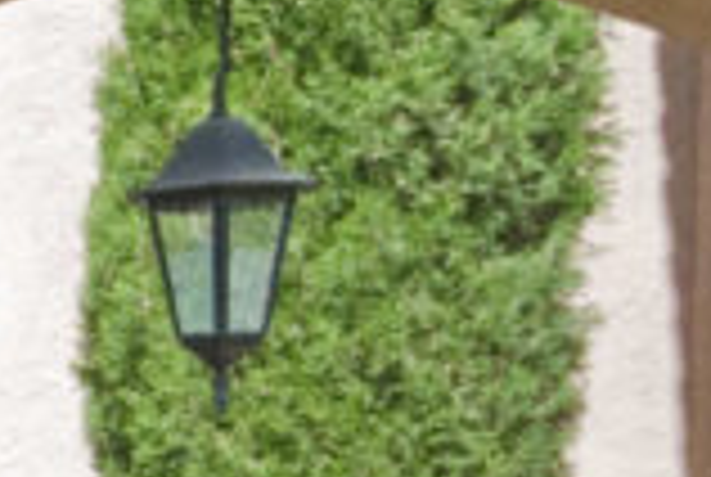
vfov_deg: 14.7
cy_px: 441
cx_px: -922
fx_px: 1828
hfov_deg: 15.0
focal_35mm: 92
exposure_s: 1/125
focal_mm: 13
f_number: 14
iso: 800
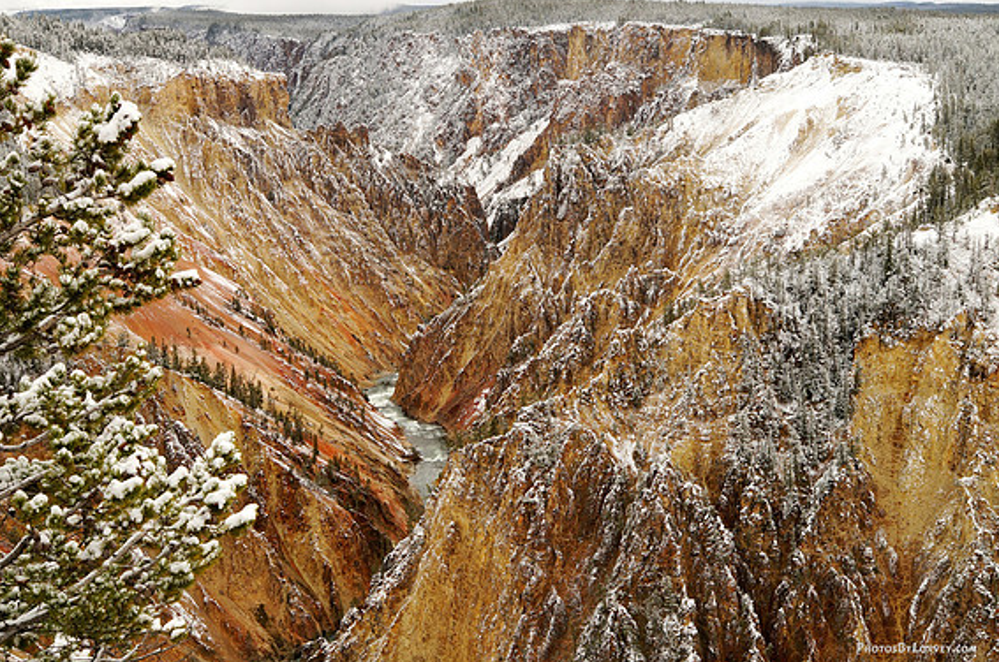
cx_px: 500
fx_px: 1191
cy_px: 335
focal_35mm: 43
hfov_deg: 45.5
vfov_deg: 31.1
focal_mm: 28
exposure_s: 1/10
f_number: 13
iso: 100
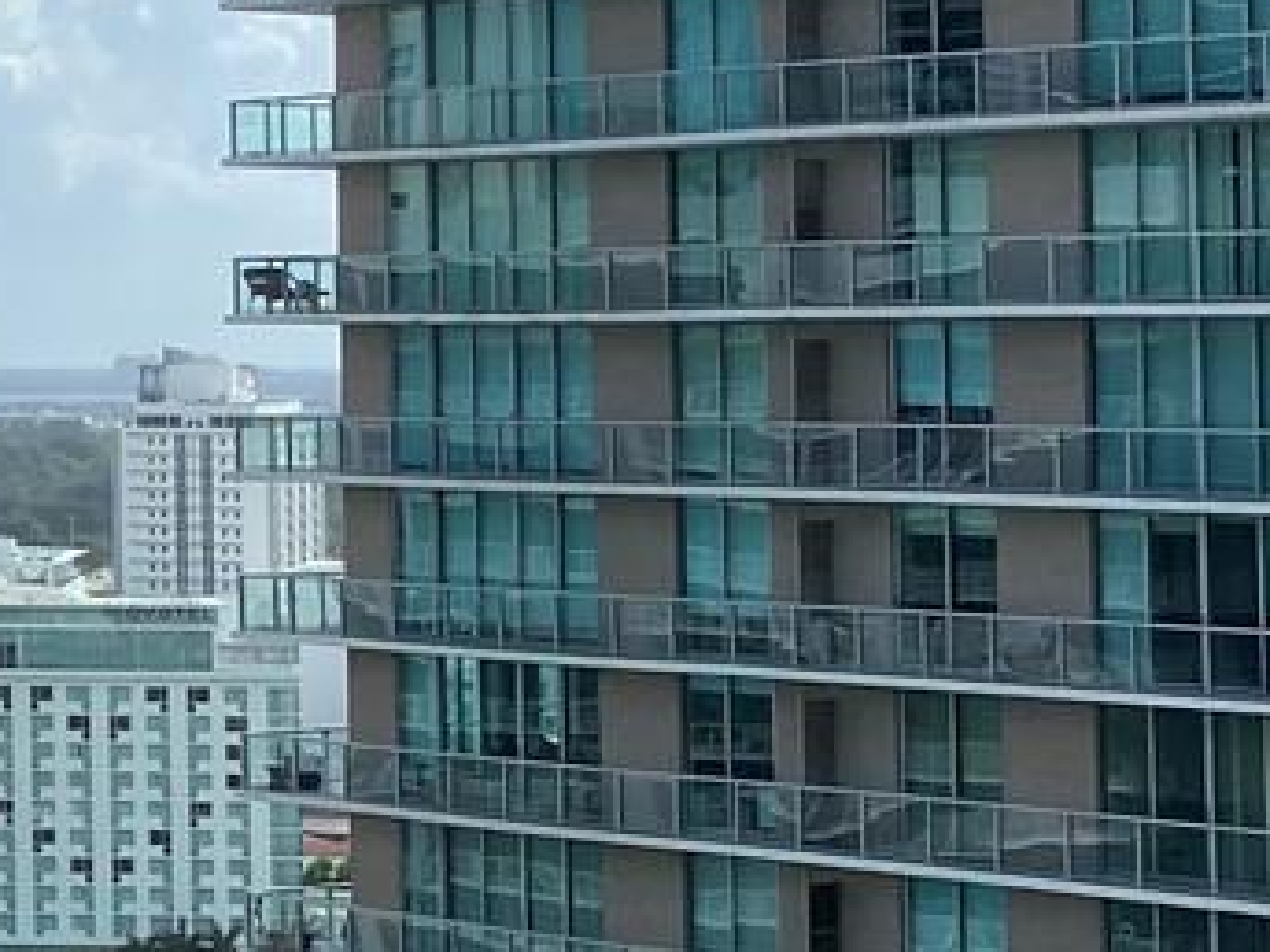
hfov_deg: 14.1
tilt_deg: +3.6
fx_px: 4439
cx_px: -1115
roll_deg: -0.4
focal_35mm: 121
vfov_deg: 12.2
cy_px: 162
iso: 32
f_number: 1.8
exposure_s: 1/5747
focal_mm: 4.25
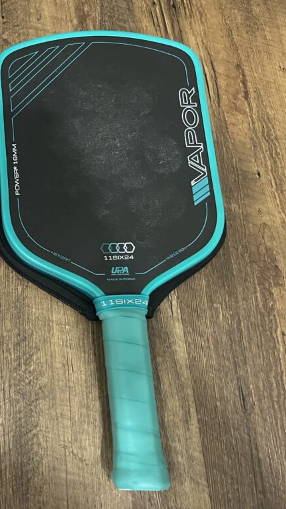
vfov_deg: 52.8
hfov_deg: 29.1
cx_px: -3
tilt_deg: -69.0
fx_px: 512
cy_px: 255
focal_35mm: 38
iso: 500
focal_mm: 5.1
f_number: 1.6
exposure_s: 1/30
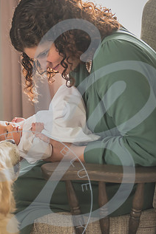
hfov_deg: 19.1
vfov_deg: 28.4
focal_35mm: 71
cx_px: 57
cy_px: 143
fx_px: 462
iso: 1600
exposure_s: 1/125
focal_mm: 50
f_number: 2.8
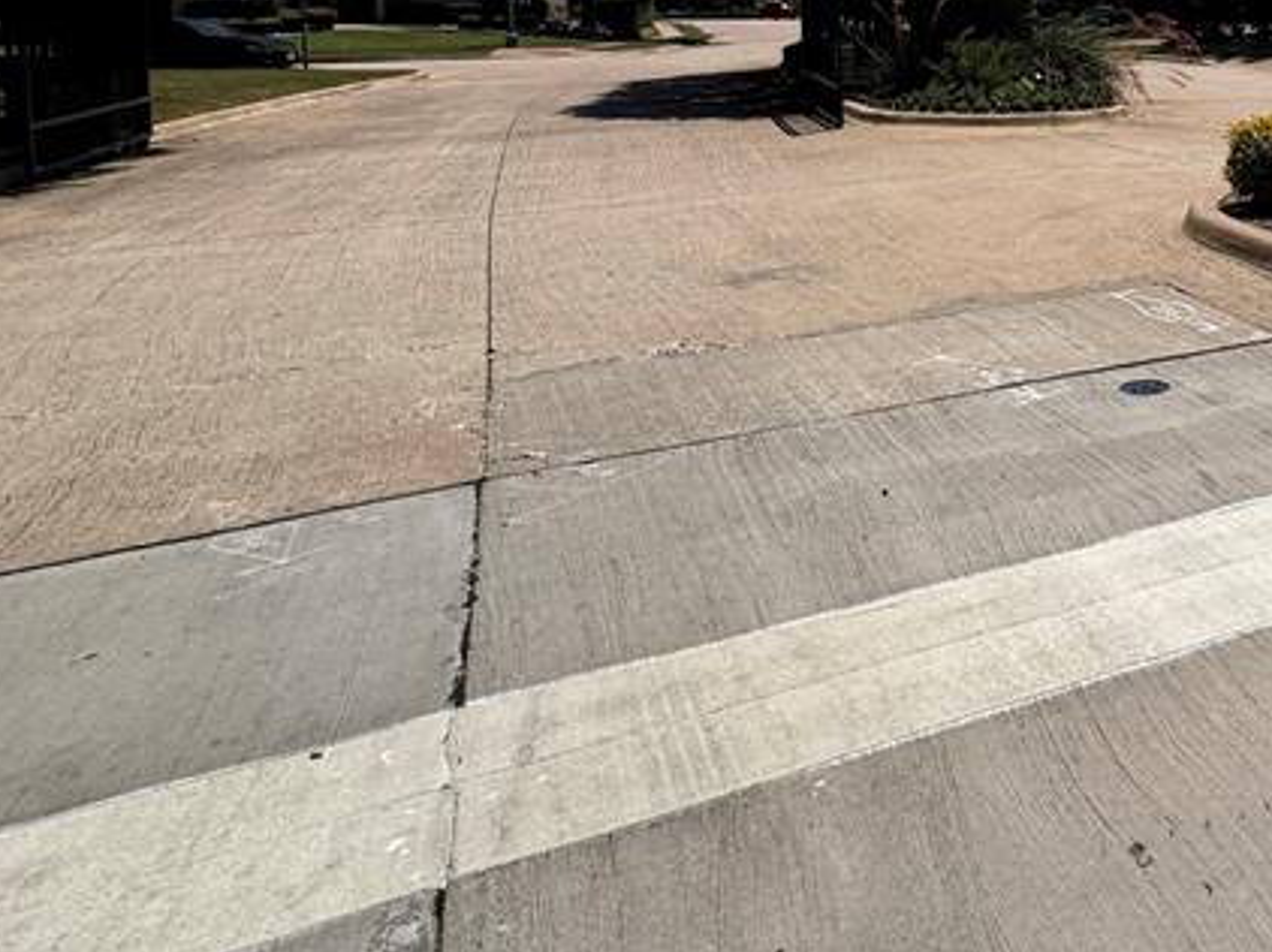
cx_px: 1278
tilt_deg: -3.0
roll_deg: +0.4
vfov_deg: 38.1
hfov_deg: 45.4
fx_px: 1249
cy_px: 45
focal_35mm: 34
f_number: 2.2
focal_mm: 2.22
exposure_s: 1/3390
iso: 50
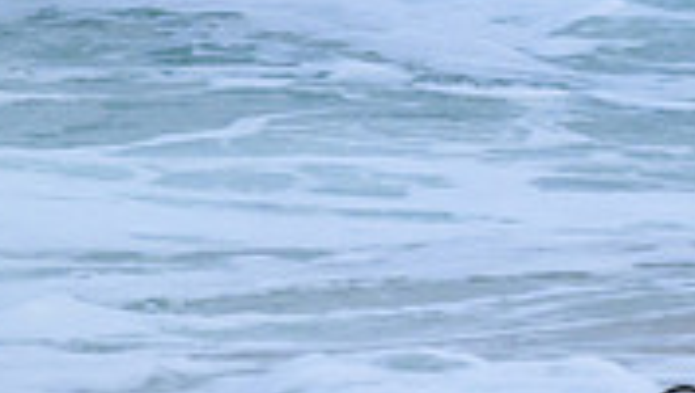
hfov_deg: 0.6
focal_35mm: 3859
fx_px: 71191
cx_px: 950
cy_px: -227
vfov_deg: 0.3
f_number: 9
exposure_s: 1/2500
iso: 2500
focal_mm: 1120
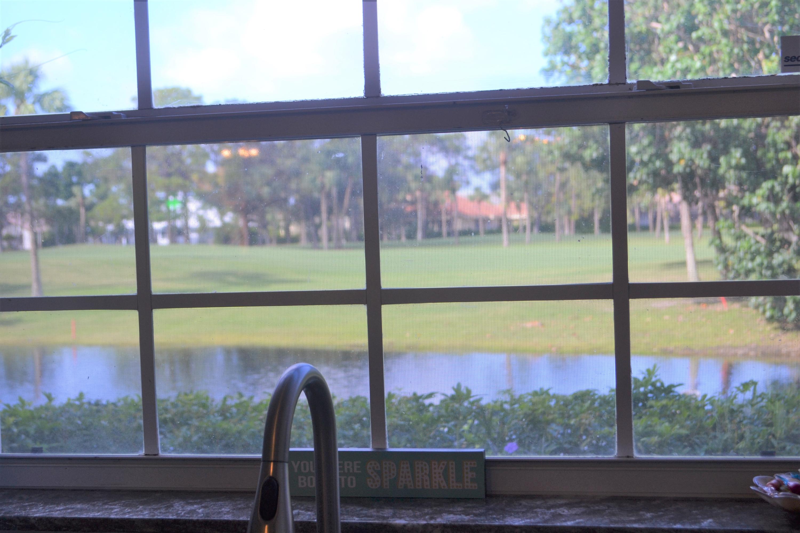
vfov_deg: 25.1
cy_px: 266
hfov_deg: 36.9
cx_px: 400
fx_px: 1200
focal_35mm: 54
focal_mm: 36
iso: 220
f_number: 5.6
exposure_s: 1/125
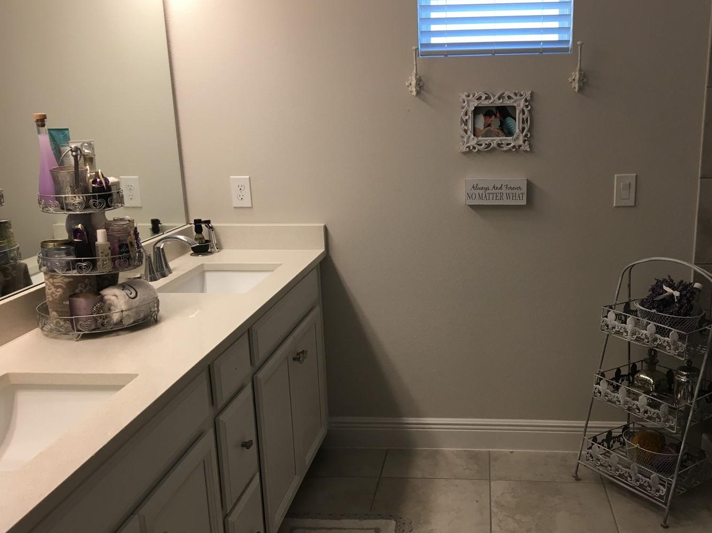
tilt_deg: -13.7
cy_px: 292
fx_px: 720
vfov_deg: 40.6
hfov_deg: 52.3
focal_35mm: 35
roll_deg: +1.6
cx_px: 428
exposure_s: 1/40
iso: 25
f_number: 2.2
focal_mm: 4.15
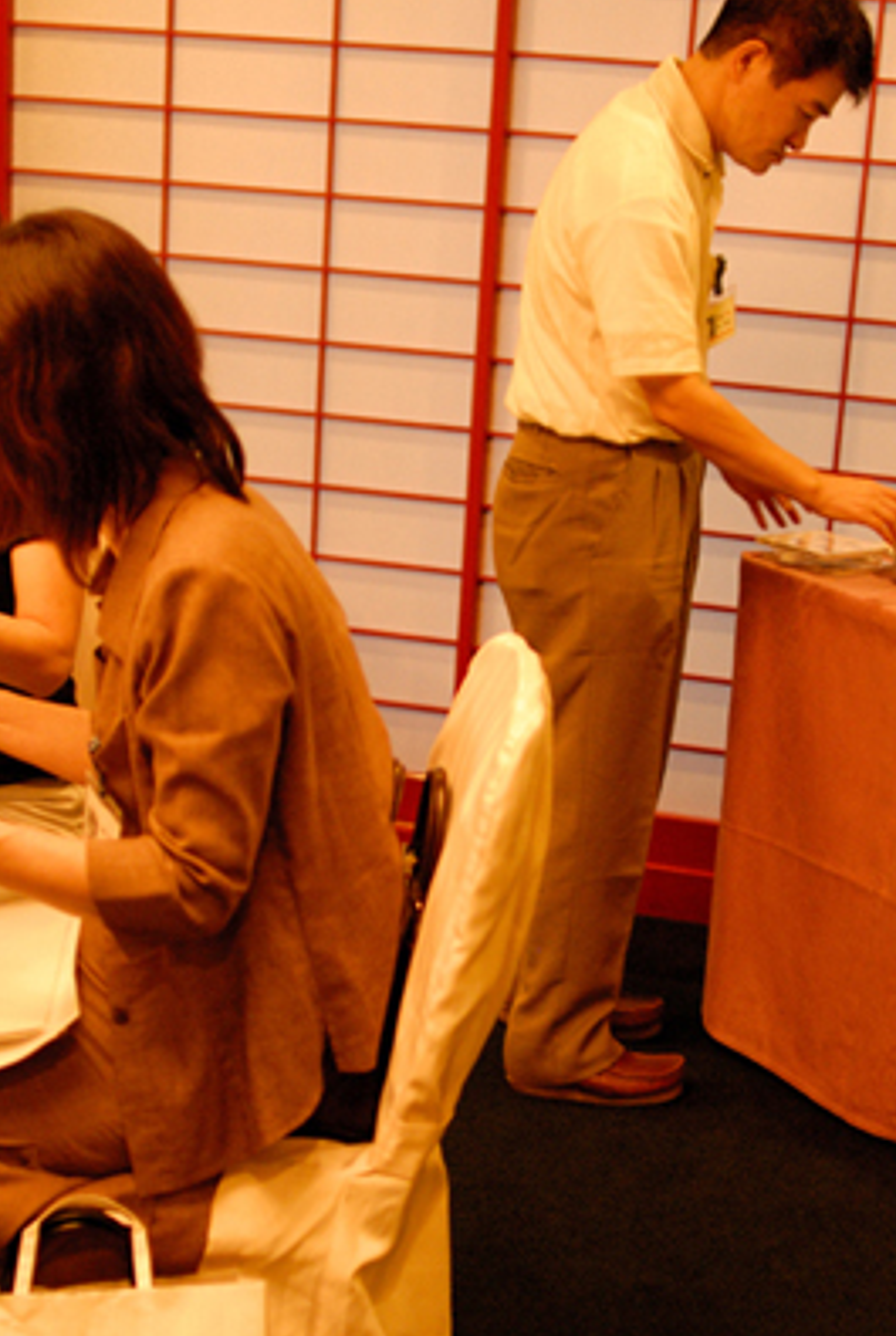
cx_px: 482
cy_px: 869
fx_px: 2527
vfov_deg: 29.4
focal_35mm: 68
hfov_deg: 20.1
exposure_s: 1/60
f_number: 2
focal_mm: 28
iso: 800
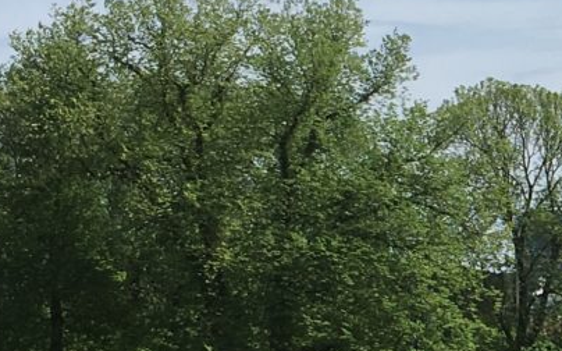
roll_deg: +2.5
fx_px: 2388
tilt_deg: +2.5
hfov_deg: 12.7
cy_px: 326
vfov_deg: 8.4
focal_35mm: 156
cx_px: 849
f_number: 2.2
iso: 25
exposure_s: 1/2262
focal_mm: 4.15
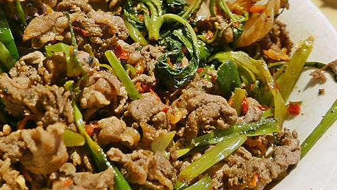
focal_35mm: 62
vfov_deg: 18.8
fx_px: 554
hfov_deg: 32.9
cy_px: -7
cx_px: 66
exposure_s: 1/60
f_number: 3.5
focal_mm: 14
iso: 500
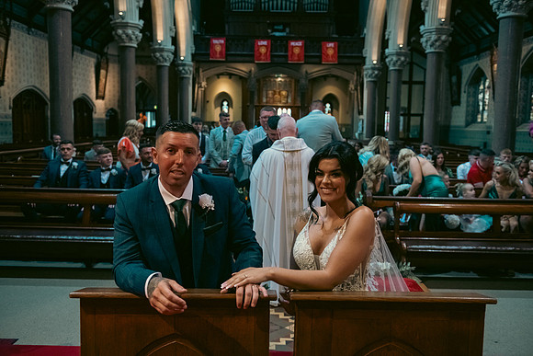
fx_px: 474
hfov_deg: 58.7
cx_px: 266
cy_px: 178
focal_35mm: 32
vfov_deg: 41.1
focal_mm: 32
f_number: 3.5
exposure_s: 1/160
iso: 1000
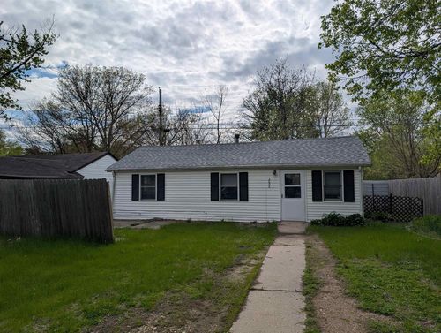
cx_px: 220
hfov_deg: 71.5
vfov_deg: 57.0
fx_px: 306
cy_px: 166
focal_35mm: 24
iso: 22
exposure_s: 1/3690
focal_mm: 6.9
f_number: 1.68
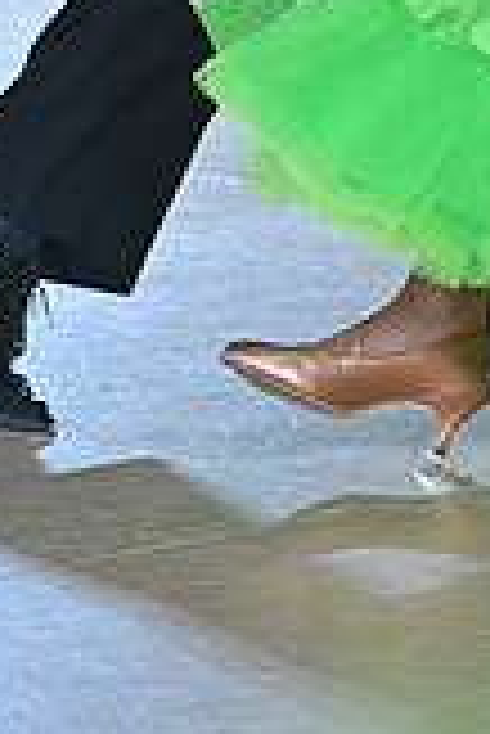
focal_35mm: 515
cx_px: 699
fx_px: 10492
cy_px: -446
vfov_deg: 4.0
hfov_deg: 2.7
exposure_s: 1/400
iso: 1400
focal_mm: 145
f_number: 5
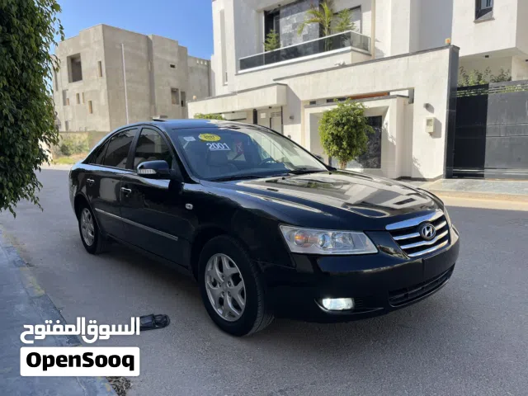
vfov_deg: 53.1
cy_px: 198
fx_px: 397
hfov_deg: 67.3
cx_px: 264
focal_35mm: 26
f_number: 1.6
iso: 50
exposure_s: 1/1776
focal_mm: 5.1
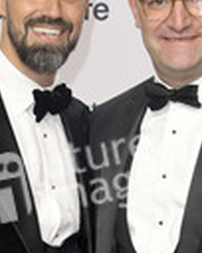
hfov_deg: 9.1
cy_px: 281
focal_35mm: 170
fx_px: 1273
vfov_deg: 11.2
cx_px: 115
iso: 640
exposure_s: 1/200
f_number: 6.3
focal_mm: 58
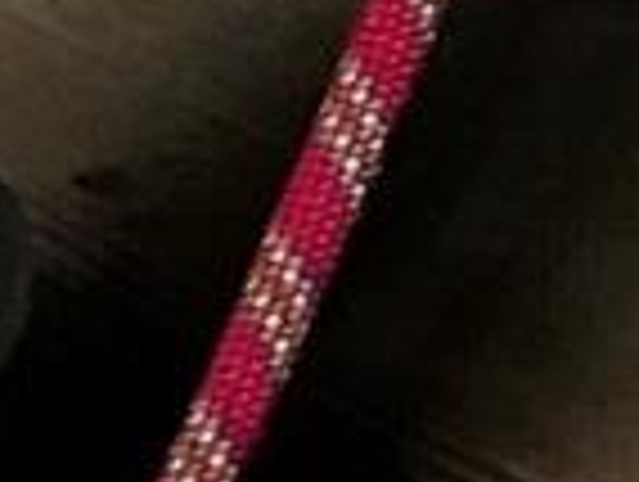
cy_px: -1077
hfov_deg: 9.9
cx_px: -544
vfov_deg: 7.0
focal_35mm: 187
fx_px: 3458
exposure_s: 1/25
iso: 1000
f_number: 1.5
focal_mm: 5.7
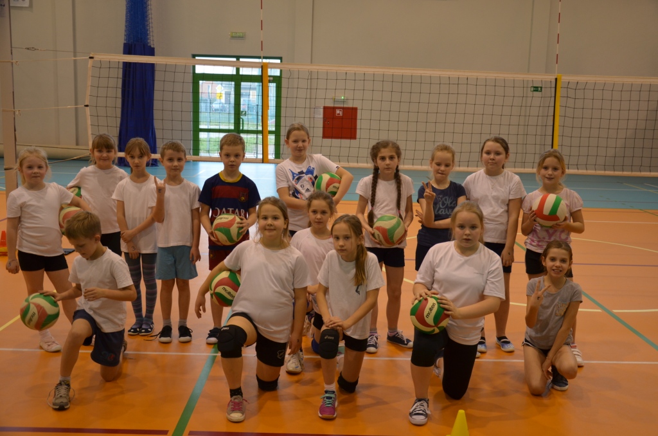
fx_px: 711
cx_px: 329
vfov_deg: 34.1
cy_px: 218
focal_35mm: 39
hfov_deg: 49.6
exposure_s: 1/50
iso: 400
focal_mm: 26
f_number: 4
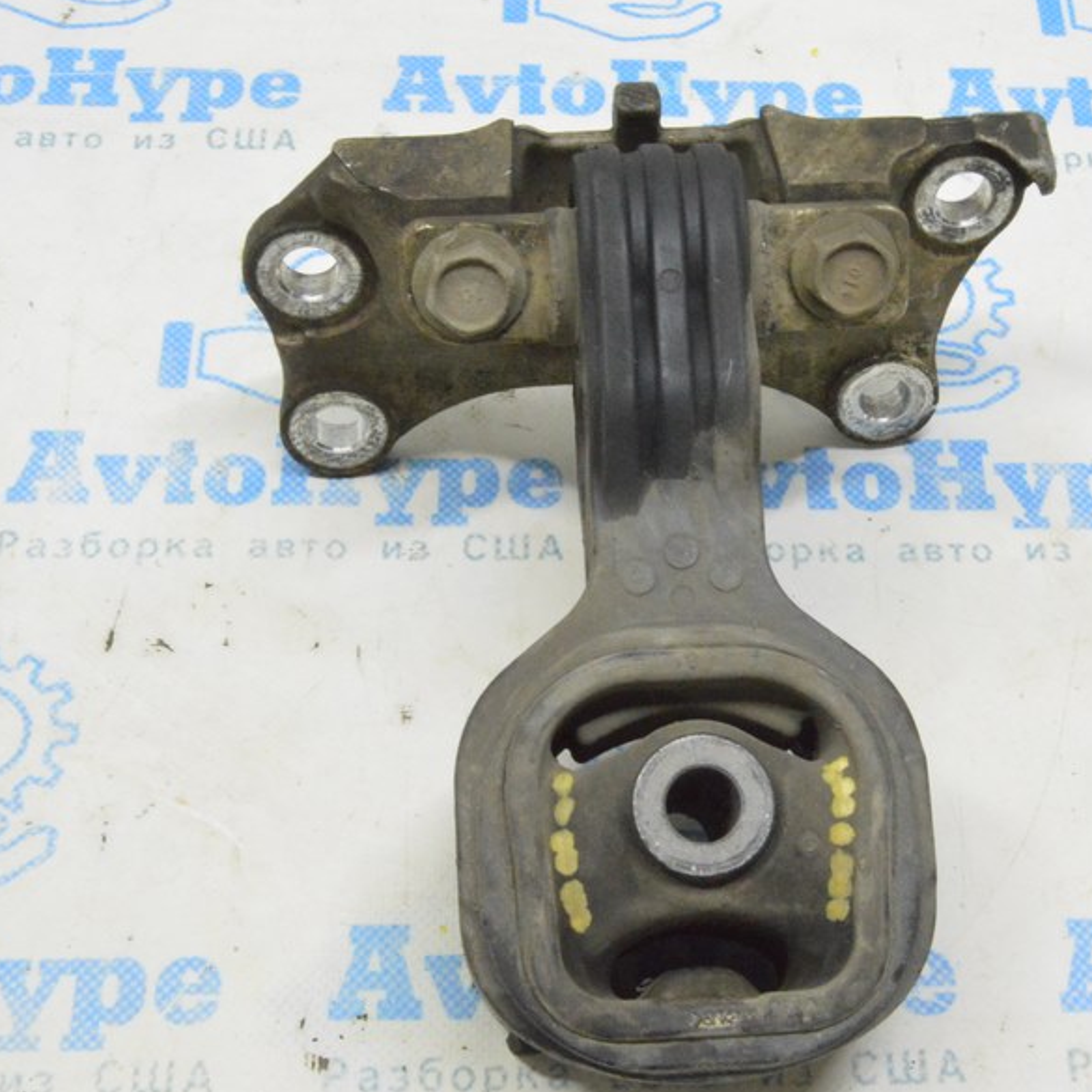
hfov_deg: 29.4
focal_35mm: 58
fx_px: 2070
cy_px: 546
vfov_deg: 29.6
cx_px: 698
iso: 6400
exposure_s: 1/15
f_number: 20
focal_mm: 26
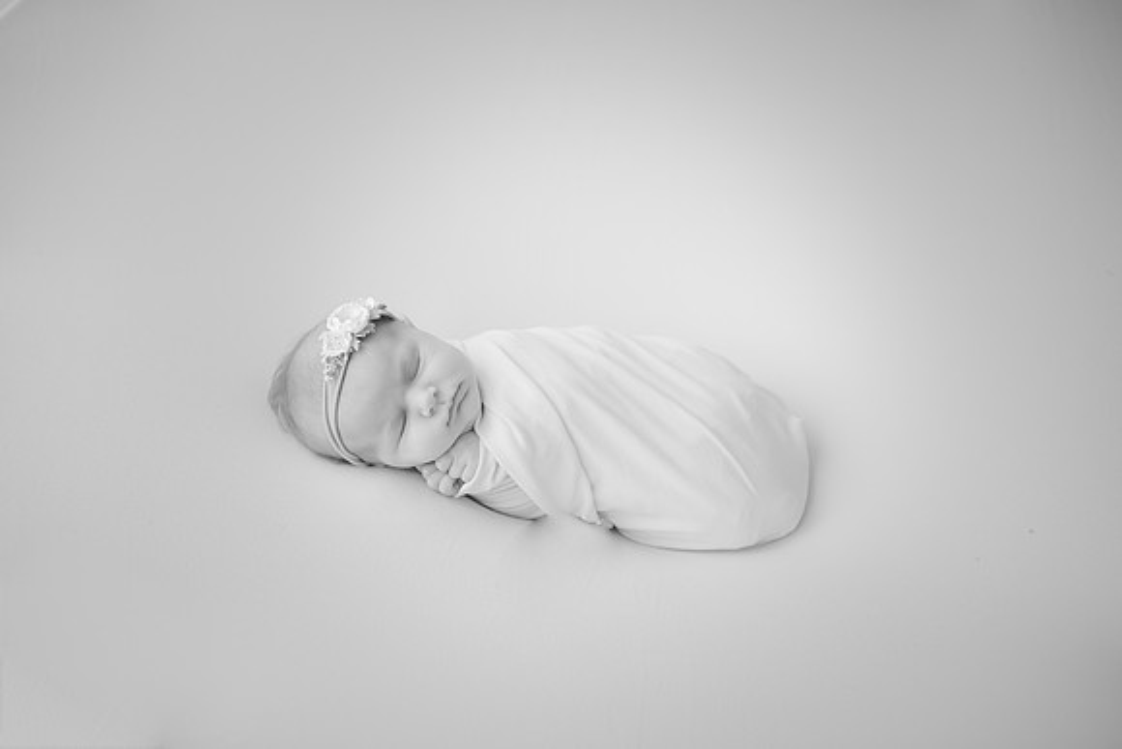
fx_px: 1559
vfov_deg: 27.0
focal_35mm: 50
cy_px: 374
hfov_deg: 39.6
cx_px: 561
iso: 160
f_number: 2.8
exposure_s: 1/160
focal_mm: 50
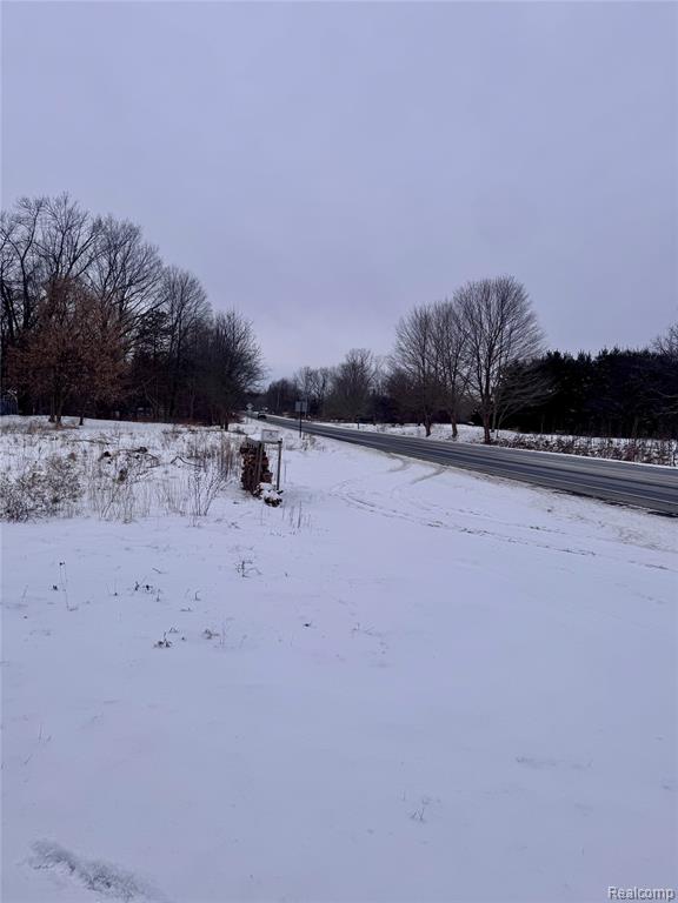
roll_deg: -2.7
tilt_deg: -3.7
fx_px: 627
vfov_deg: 71.6
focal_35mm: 24
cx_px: 339
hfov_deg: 56.8
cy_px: 452
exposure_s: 1/5814
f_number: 1.78
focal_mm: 6.76
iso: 80
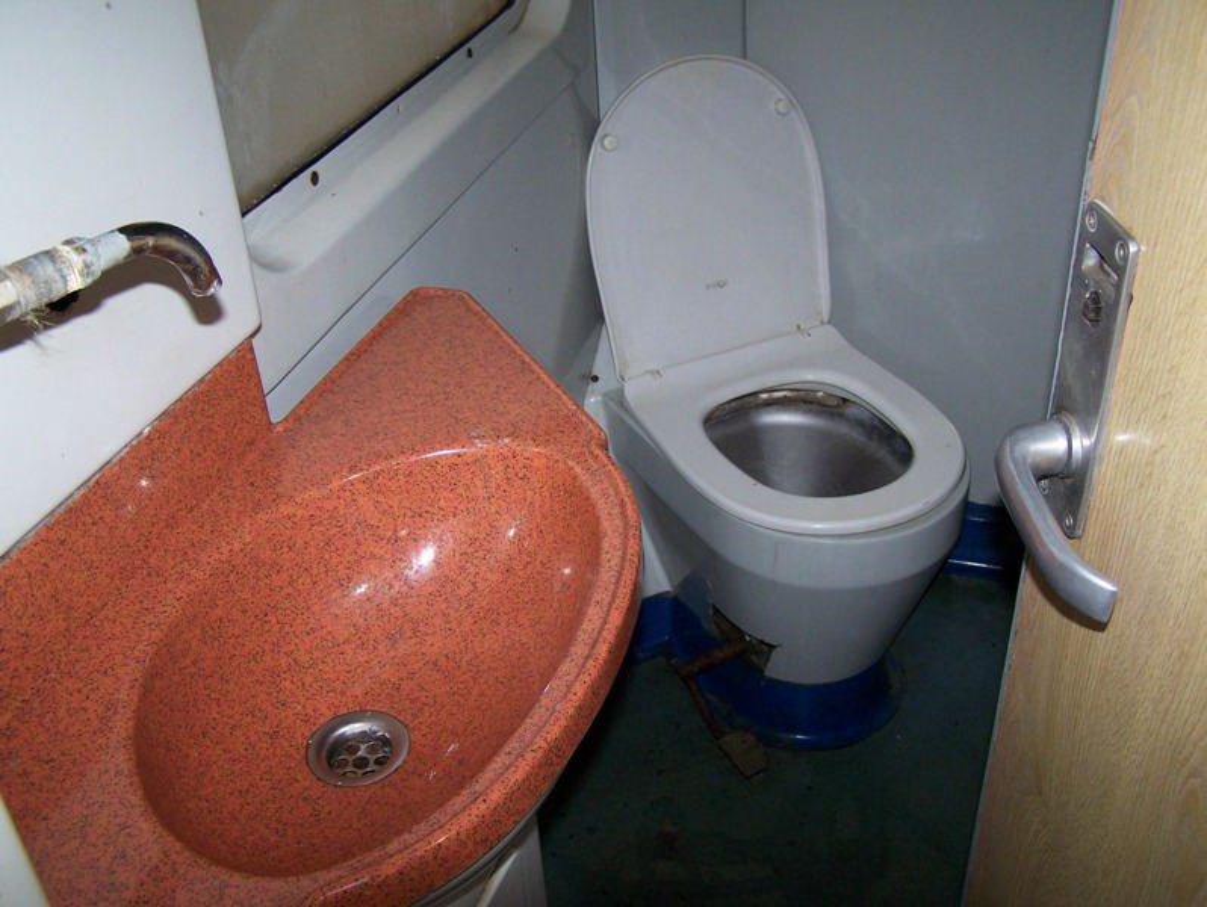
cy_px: 454
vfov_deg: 37.8
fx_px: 1326
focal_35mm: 38
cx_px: 604
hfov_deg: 48.9
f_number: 2.8
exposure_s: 1/60
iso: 160
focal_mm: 6.3
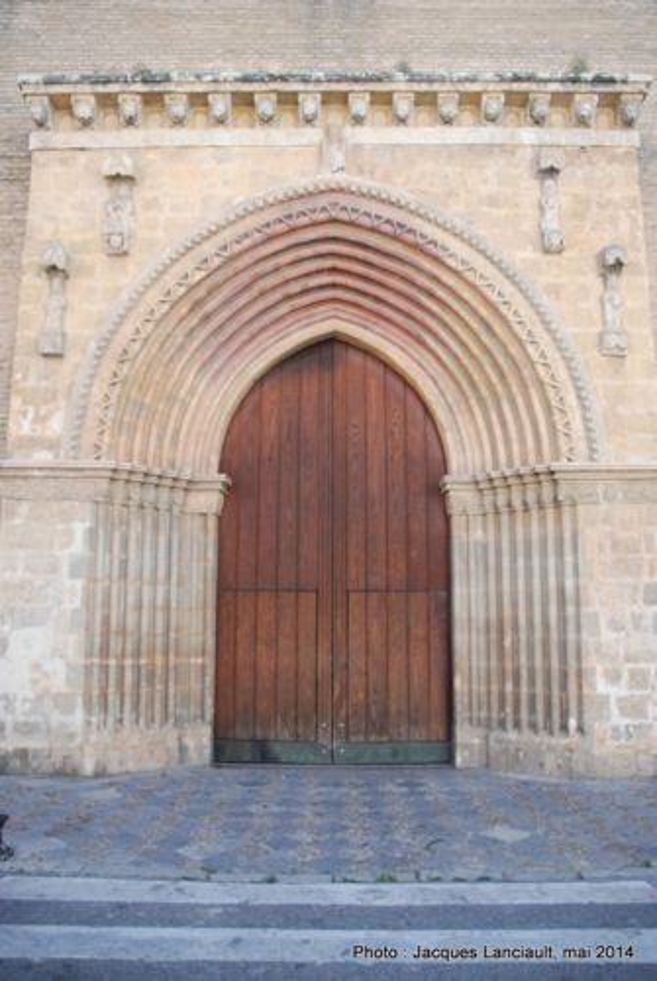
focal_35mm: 27
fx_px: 737
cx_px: 328
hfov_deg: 48.1
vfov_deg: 67.3
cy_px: 490
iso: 1000
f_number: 3.5
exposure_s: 1/1250
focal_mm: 18
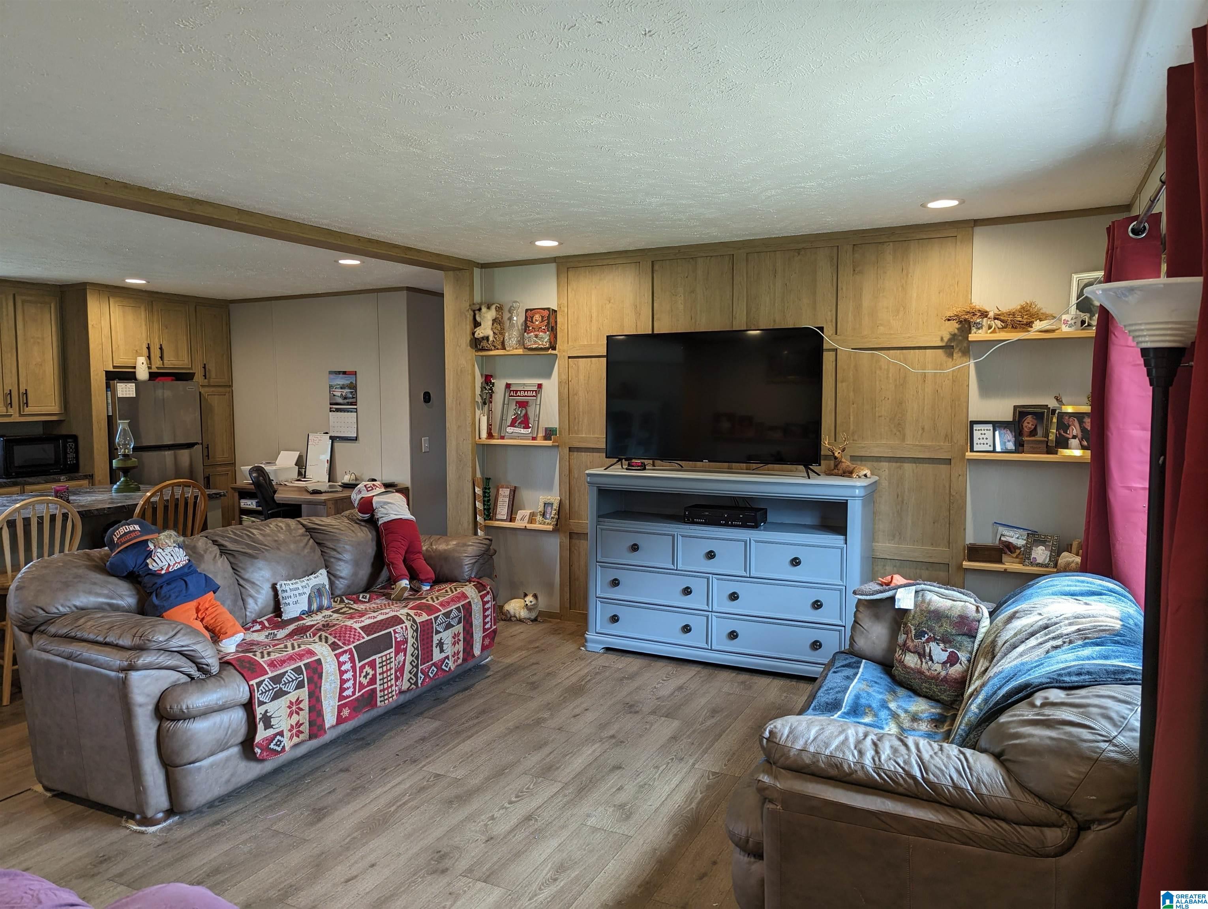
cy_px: 454
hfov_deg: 71.5
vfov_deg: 56.9
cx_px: 604
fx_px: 839
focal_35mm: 24
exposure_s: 1/40
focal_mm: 6.81
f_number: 1.85
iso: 51
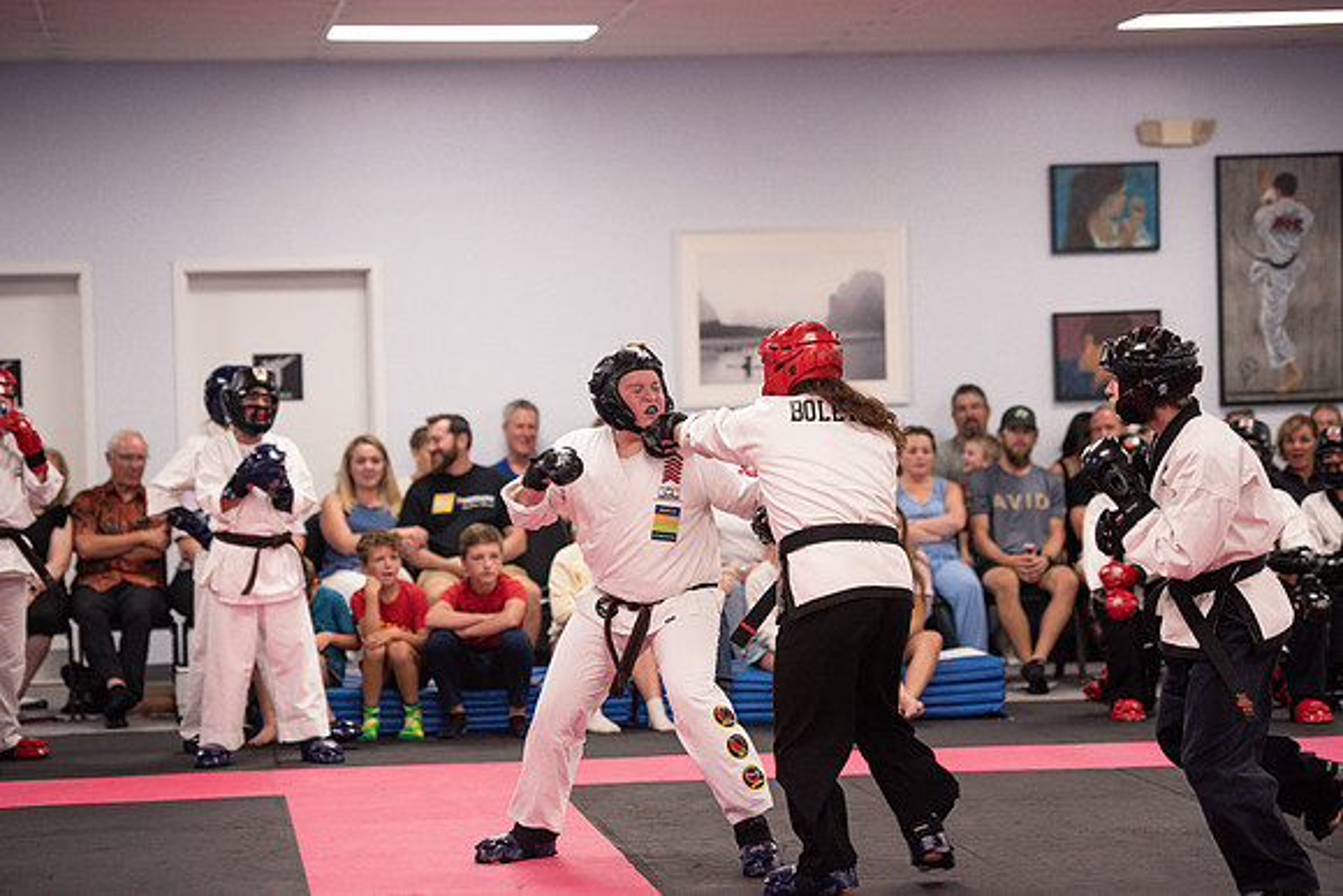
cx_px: 672
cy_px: 448
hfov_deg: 17.6
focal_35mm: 116
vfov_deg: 11.8
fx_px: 4328
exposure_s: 1/400
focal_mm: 116
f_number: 2.8
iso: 1600
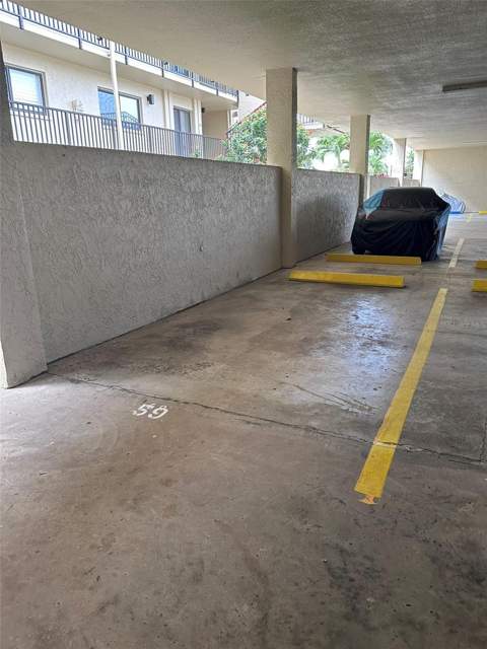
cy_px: 324
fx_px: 450
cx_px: 244
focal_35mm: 24
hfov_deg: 56.8
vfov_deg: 71.6
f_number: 1.78
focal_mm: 6.86
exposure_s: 1/162
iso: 100
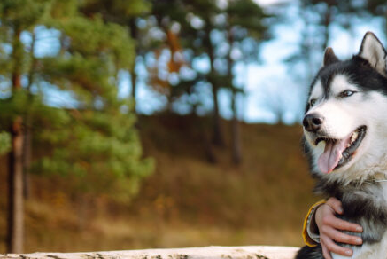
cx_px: 441
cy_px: 194
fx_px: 882
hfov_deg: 23.1
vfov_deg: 16.6
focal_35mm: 82
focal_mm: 35
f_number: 1.4
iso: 100
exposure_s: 1/2000
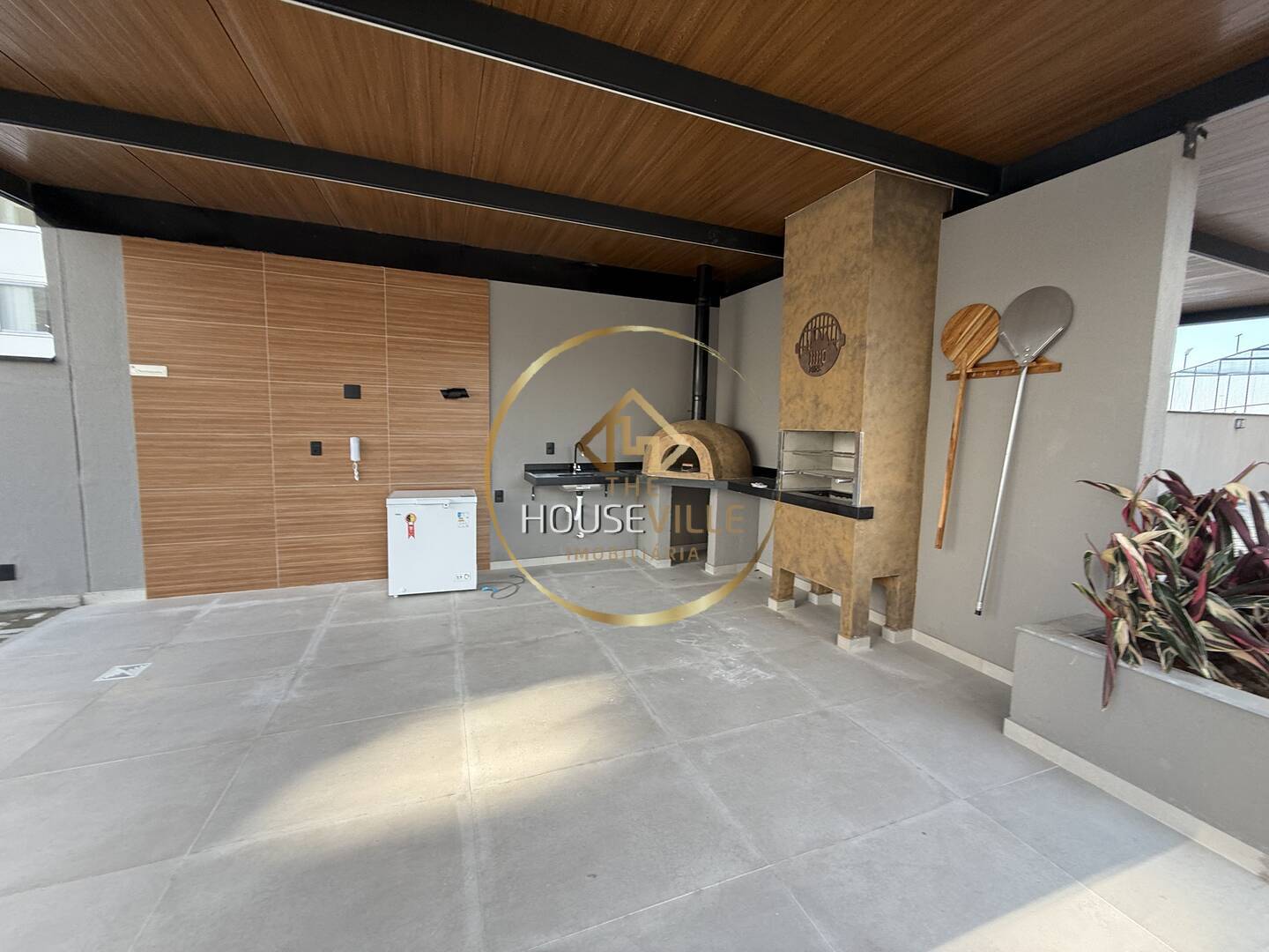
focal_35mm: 14
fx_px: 513
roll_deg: -1.3
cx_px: 634
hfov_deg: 102.1
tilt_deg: -4.8
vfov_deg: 85.7
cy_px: 476
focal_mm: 2.22
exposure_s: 1/99
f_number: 2.2
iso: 50
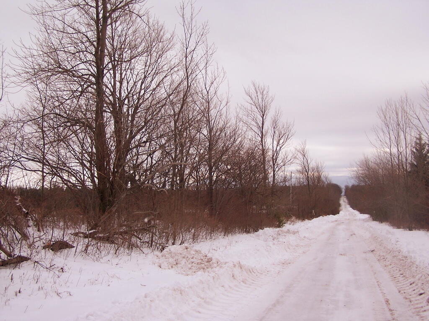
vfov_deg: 36.0
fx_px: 496
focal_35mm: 40
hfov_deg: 46.8
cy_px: 160
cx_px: 214
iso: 80
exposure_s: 1/640
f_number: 2.8
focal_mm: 6.7
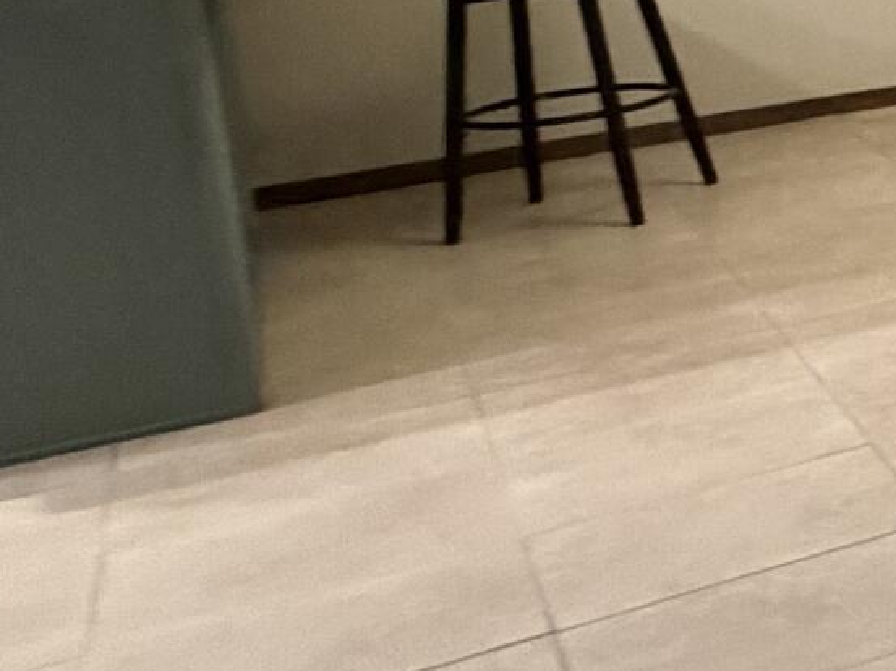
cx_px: 2417
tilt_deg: -8.0
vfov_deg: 18.4
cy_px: -128
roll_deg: +1.7
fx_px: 1966
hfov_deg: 13.1
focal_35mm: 76
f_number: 2.2
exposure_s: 1/60
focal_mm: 2.22
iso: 500
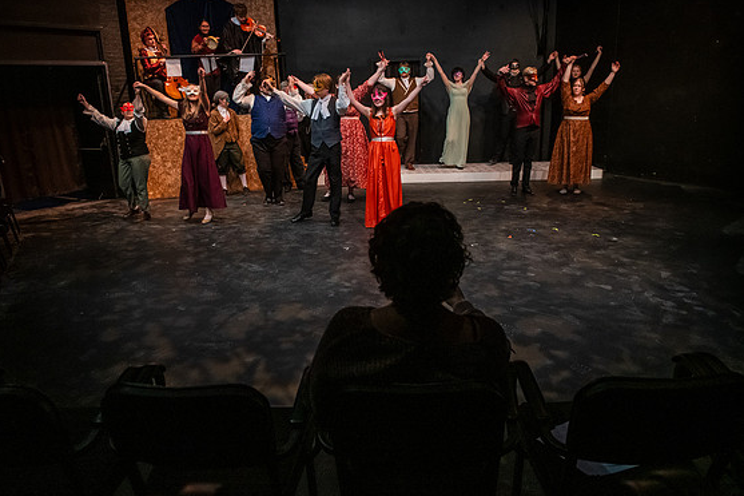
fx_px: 516
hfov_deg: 71.5
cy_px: 252
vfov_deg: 51.3
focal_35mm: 25
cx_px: 359
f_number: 3.5
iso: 6400
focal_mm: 24
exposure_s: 1/200
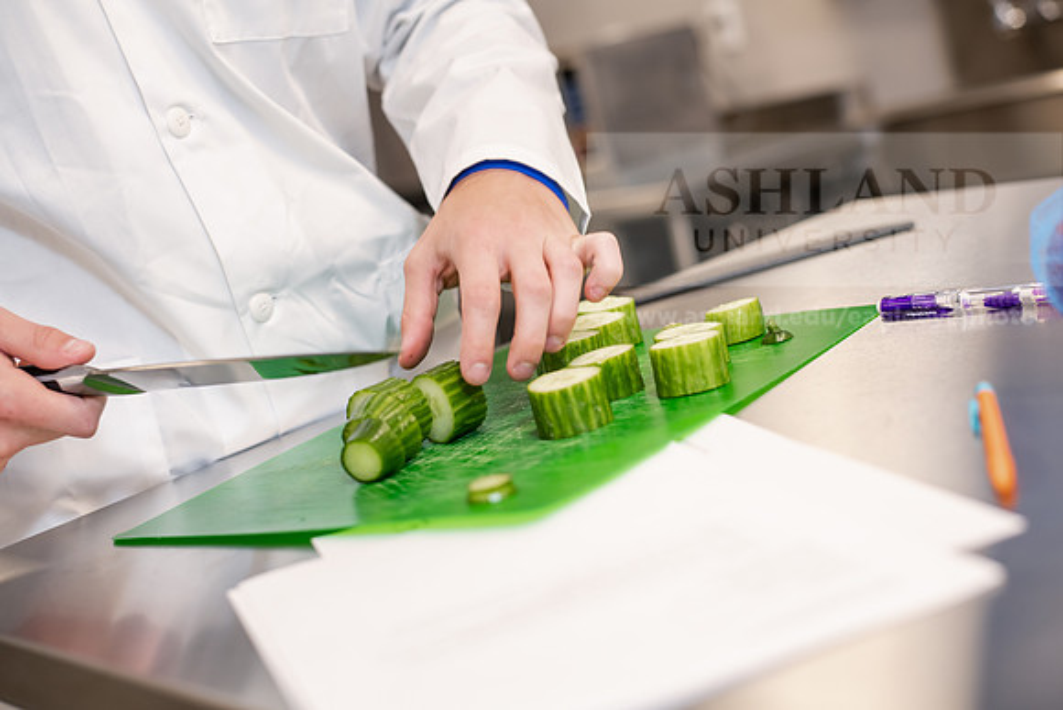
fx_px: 1477
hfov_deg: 39.6
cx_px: 532
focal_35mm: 50
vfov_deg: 27.0
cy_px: 355
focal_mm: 50
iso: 500
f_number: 2.8
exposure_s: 1/200
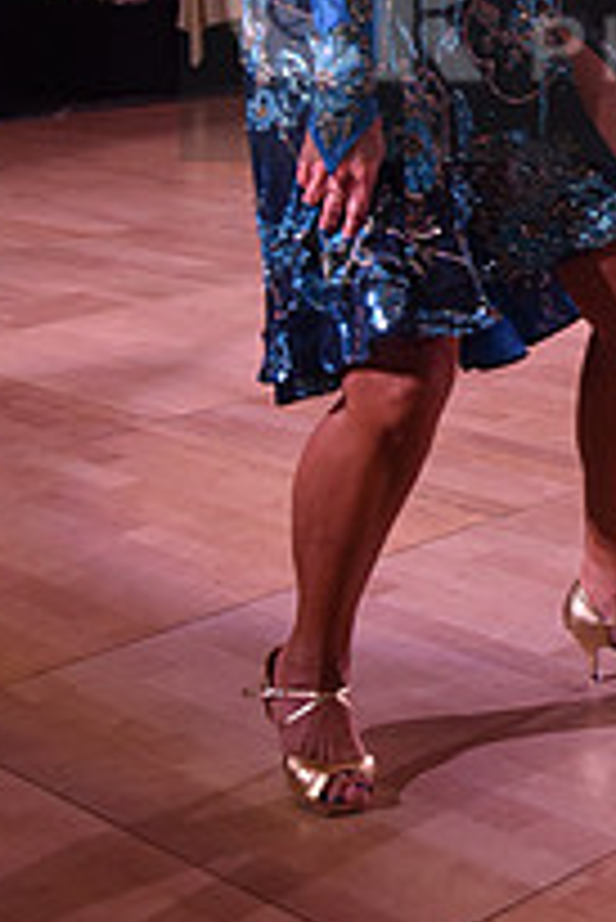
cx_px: 803
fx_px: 2178
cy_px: 13
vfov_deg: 23.0
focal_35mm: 85
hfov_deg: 15.3
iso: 1250
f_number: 4.5
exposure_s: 1/250
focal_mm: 30
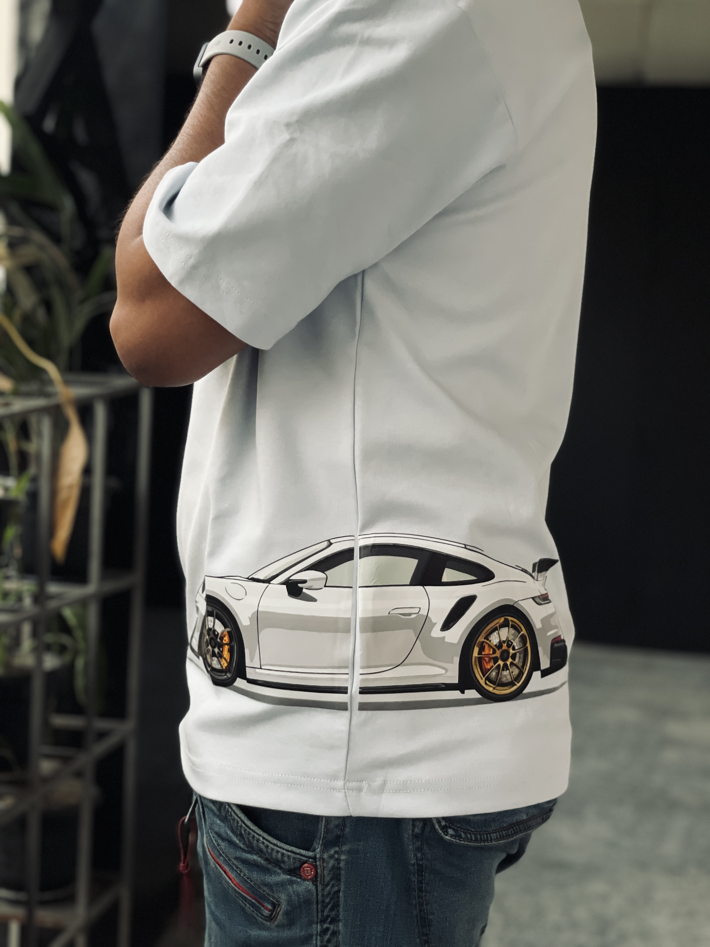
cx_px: 355
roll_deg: -3.5
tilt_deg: -3.1
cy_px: 474
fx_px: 1422
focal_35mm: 52
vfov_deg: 36.8
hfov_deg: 28.0
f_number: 2
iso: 200
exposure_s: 1/122
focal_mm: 6
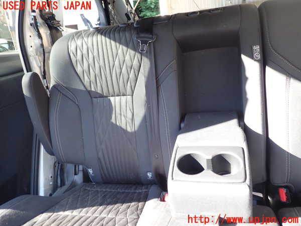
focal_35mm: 30
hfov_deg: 60.0
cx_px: 150
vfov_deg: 46.8
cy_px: 113
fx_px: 261
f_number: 2.3
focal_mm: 5.4
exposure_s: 1/60
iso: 100
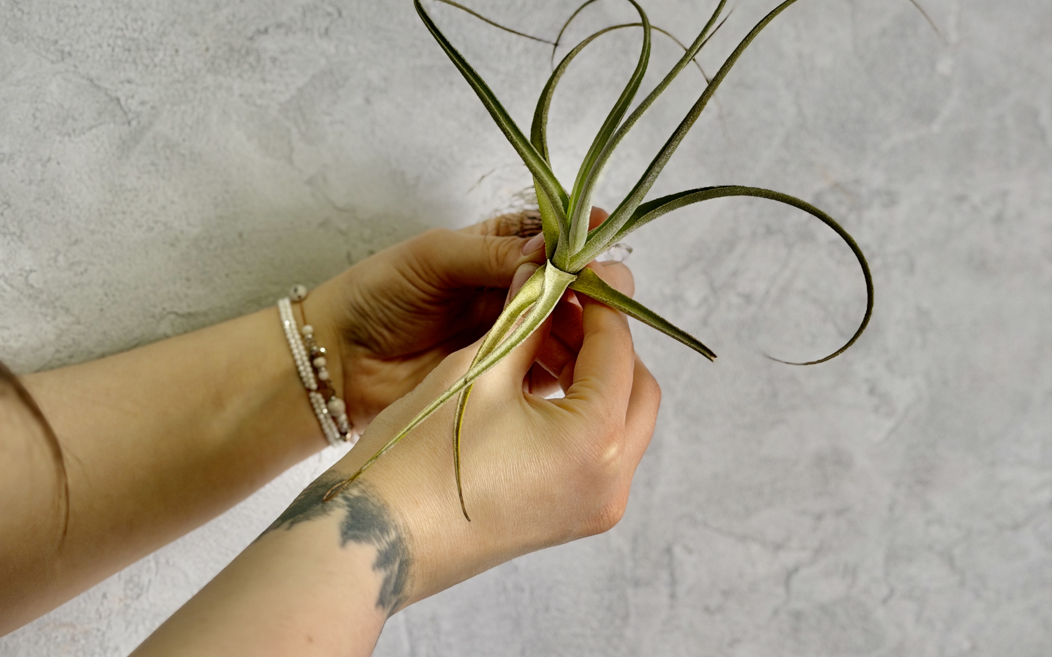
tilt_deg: -2.7
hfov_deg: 30.2
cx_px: 526
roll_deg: +0.7
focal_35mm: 68
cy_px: 221
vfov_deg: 19.1
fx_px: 1950
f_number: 1.78
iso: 64
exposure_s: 1/455
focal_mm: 6.76
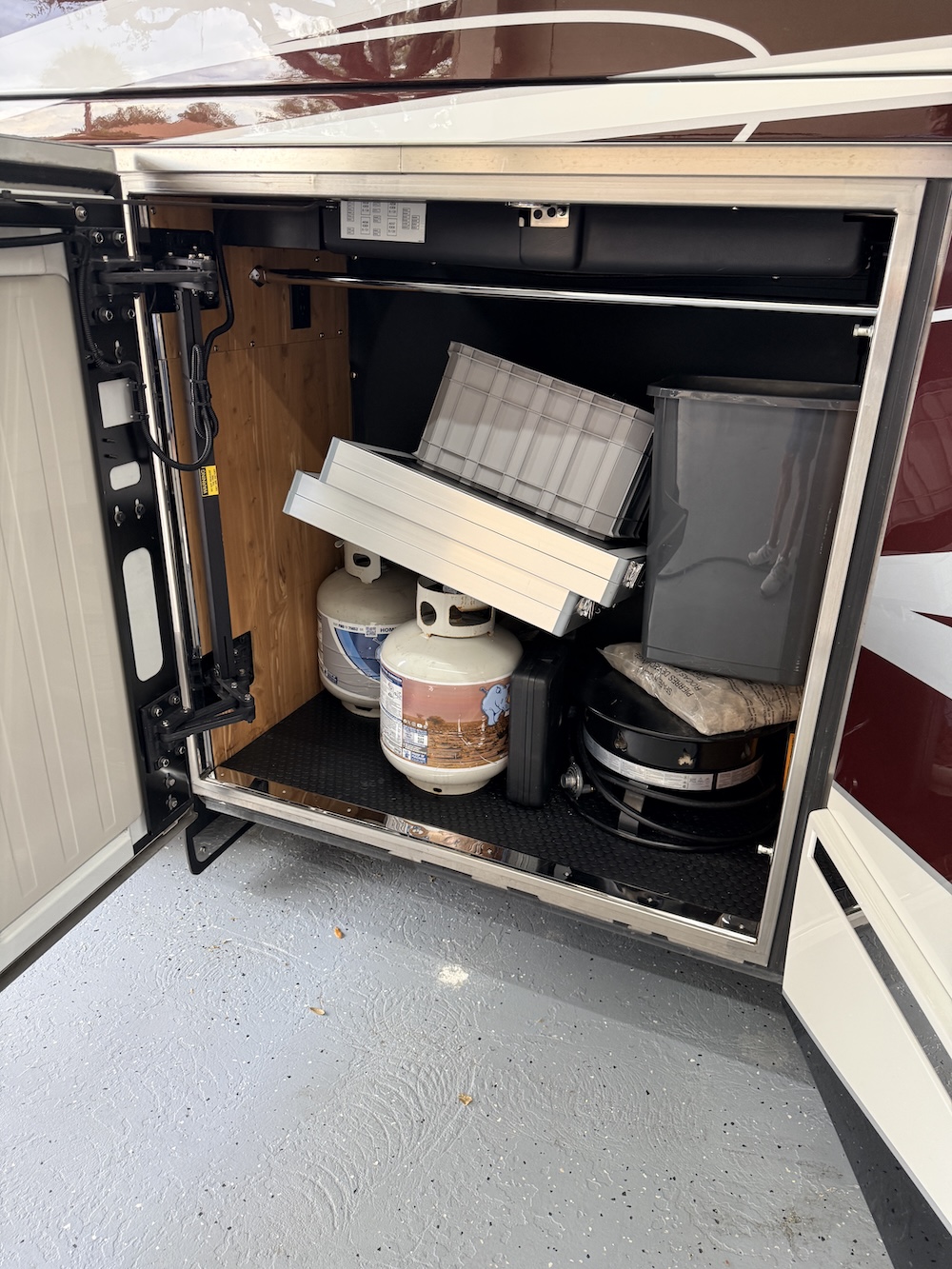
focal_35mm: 24
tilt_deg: -21.4
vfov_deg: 71.6
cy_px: 634
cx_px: 476
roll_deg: +1.4
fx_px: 880
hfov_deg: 56.8
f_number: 1.78
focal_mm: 6.76
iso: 160
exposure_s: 1/120
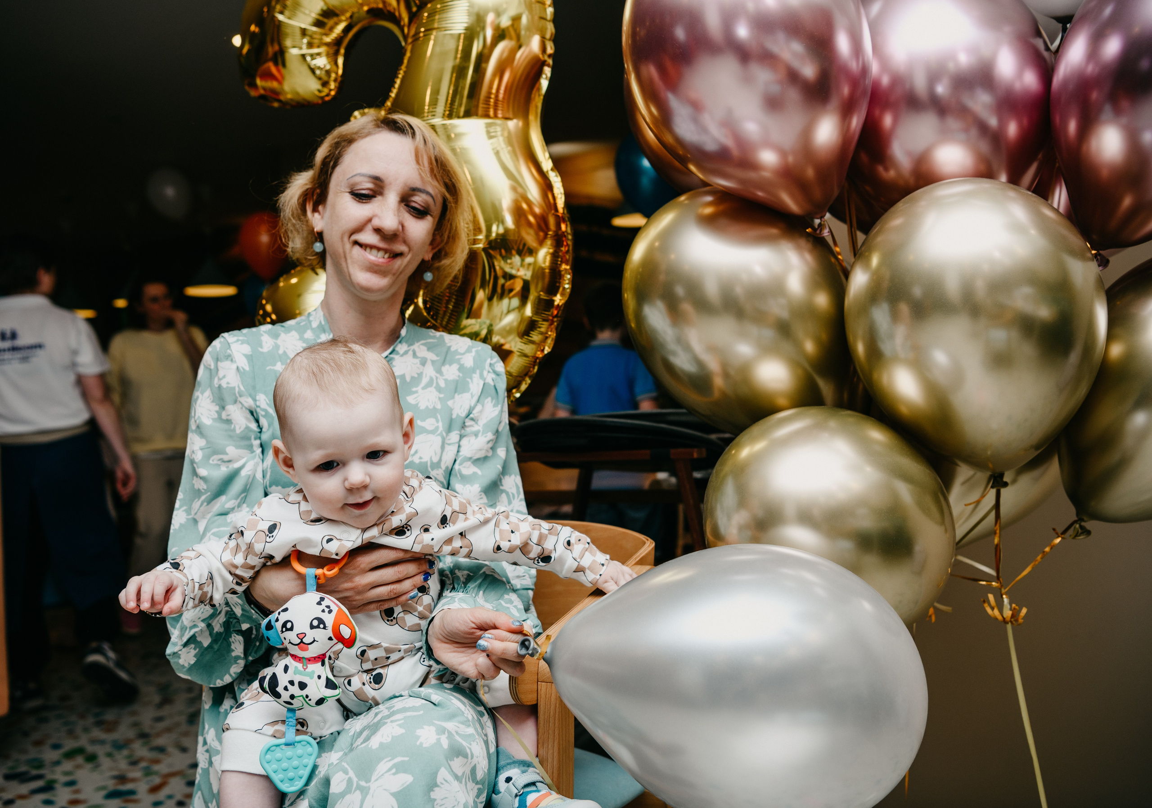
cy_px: 390
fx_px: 1185
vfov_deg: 37.7
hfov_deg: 51.8
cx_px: 525
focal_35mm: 36
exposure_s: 1/160
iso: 125
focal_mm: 34
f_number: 3.5
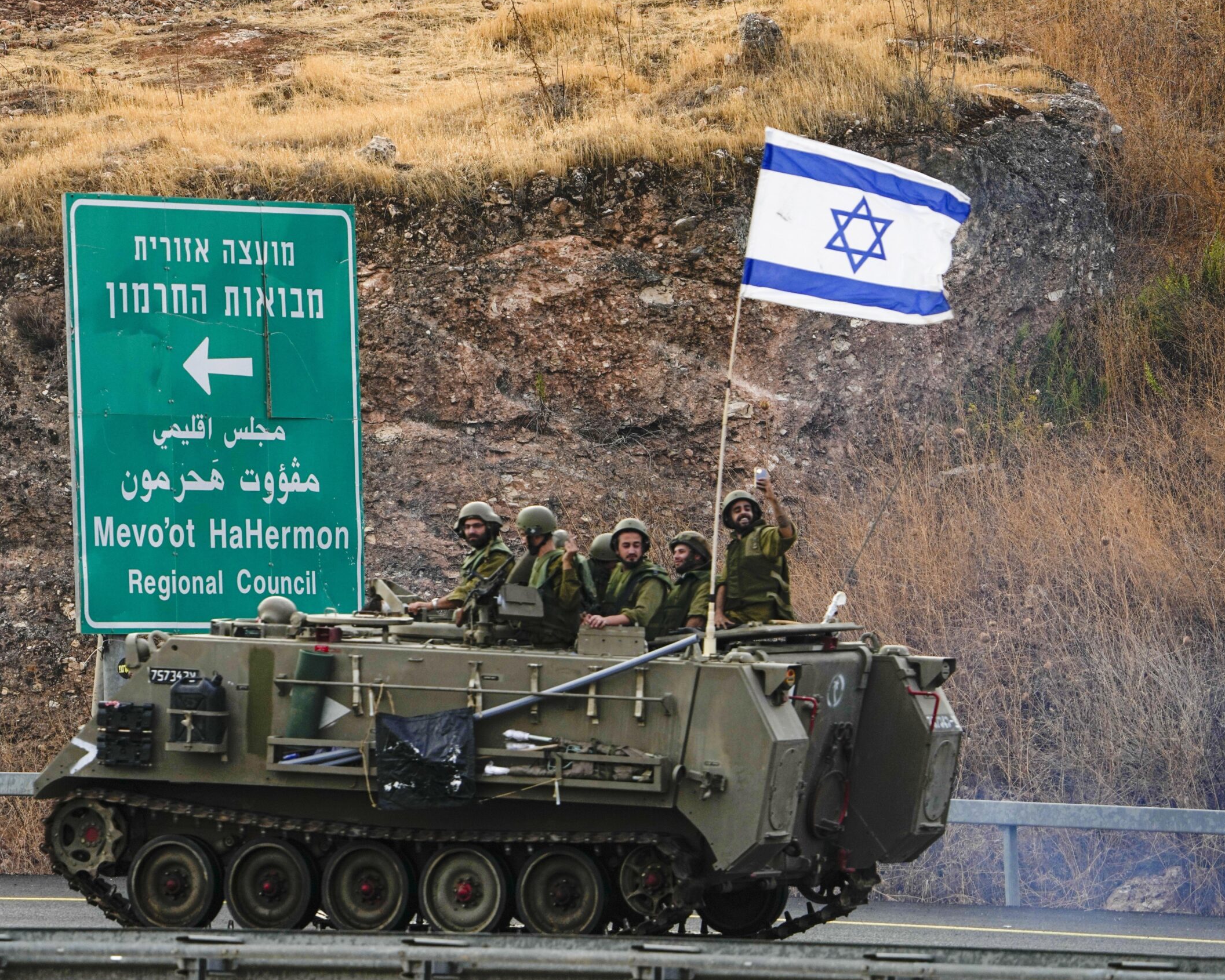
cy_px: 488
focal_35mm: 431
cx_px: 491
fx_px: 15625
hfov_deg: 4.5
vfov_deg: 3.6
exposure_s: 1/640
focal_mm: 379
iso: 400
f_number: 6.3
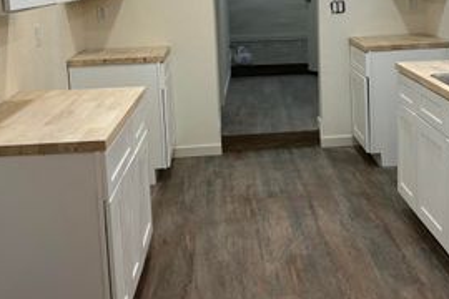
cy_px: 56
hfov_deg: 39.4
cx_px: 274
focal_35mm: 50
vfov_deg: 26.4
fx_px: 624
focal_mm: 5.7
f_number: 1.5
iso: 80
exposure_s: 1/120
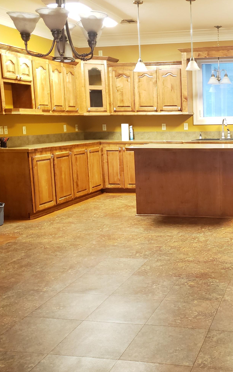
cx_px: 218
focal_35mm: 42
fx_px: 427
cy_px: 196
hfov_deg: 29.1
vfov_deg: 47.2
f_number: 1.5
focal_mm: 4.3
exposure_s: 1/11
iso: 250
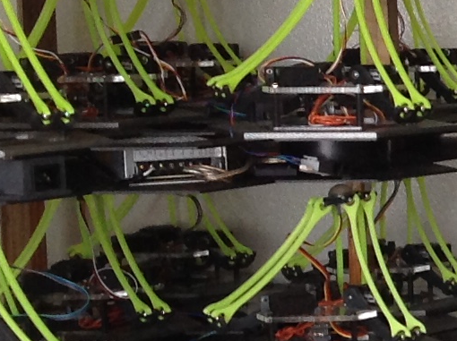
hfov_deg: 10.2
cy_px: 238
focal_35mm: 178
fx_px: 2347
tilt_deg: -6.6
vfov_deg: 8.3
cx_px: 956
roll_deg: +0.7
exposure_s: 1/15
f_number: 2.4
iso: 80
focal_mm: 4.28
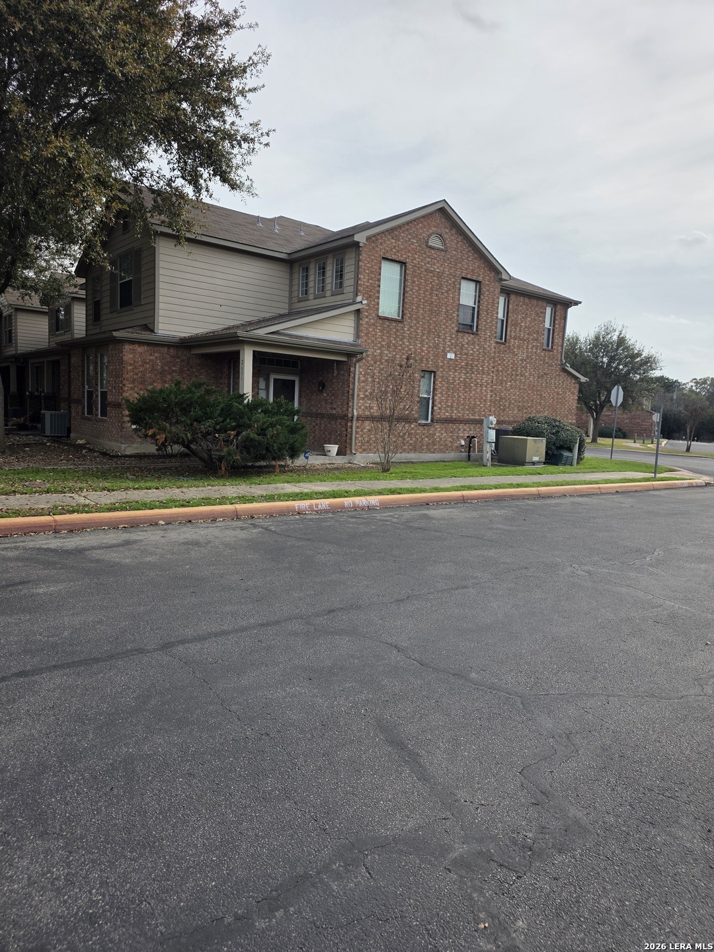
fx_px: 633
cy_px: 476
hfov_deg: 58.9
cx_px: 357
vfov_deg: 73.9
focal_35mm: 23
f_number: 1.7
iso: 80
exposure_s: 1/4539
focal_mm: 6.3
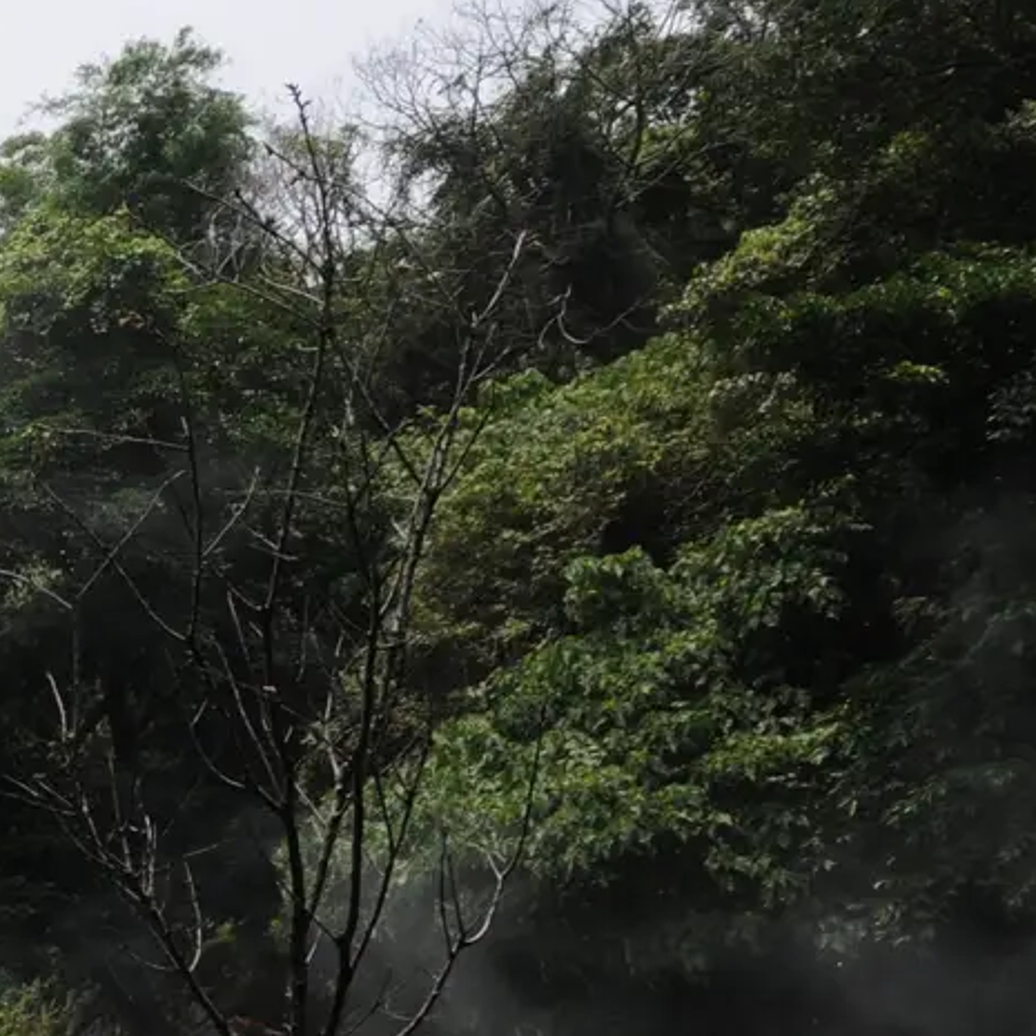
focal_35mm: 94
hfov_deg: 14.8
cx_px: -1092
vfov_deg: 17.9
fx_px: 3183
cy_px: 1085
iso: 200
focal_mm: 16
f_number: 7.1
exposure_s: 1/500
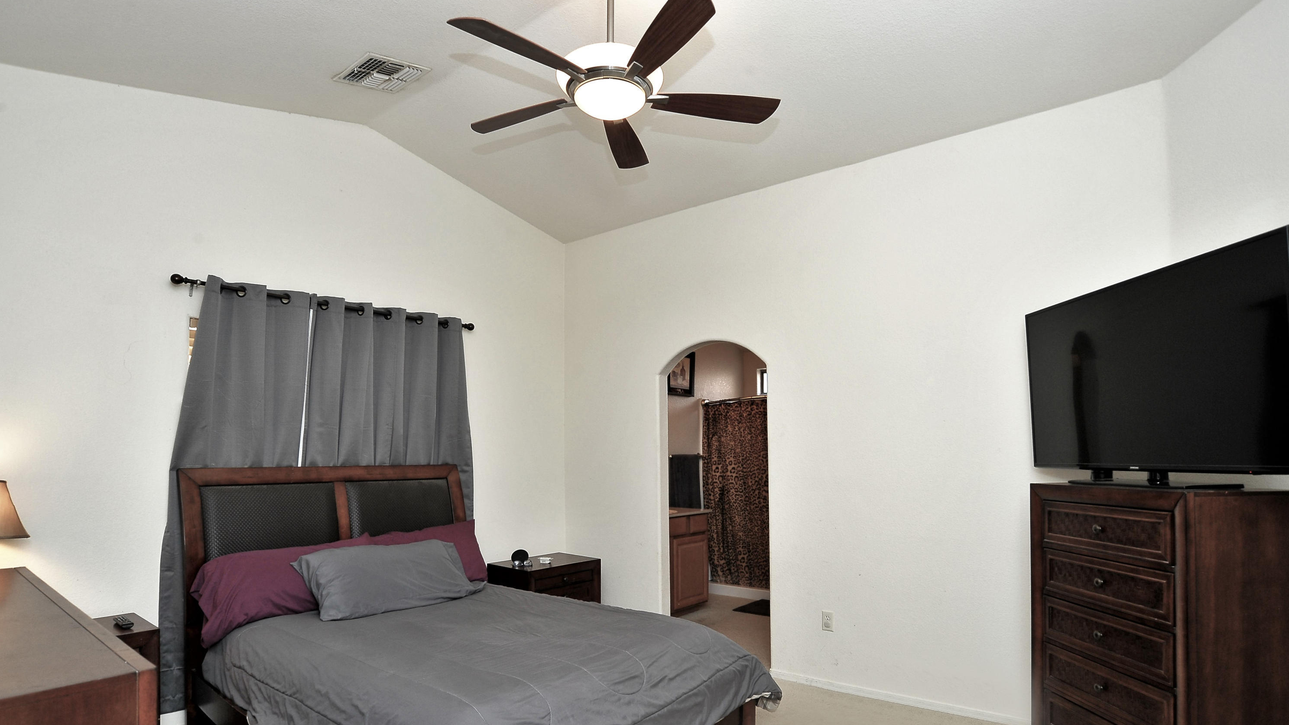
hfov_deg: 89.6
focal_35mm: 19
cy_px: 426
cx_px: 643
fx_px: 649
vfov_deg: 58.0
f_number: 8
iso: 640
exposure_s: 1/30
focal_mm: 18
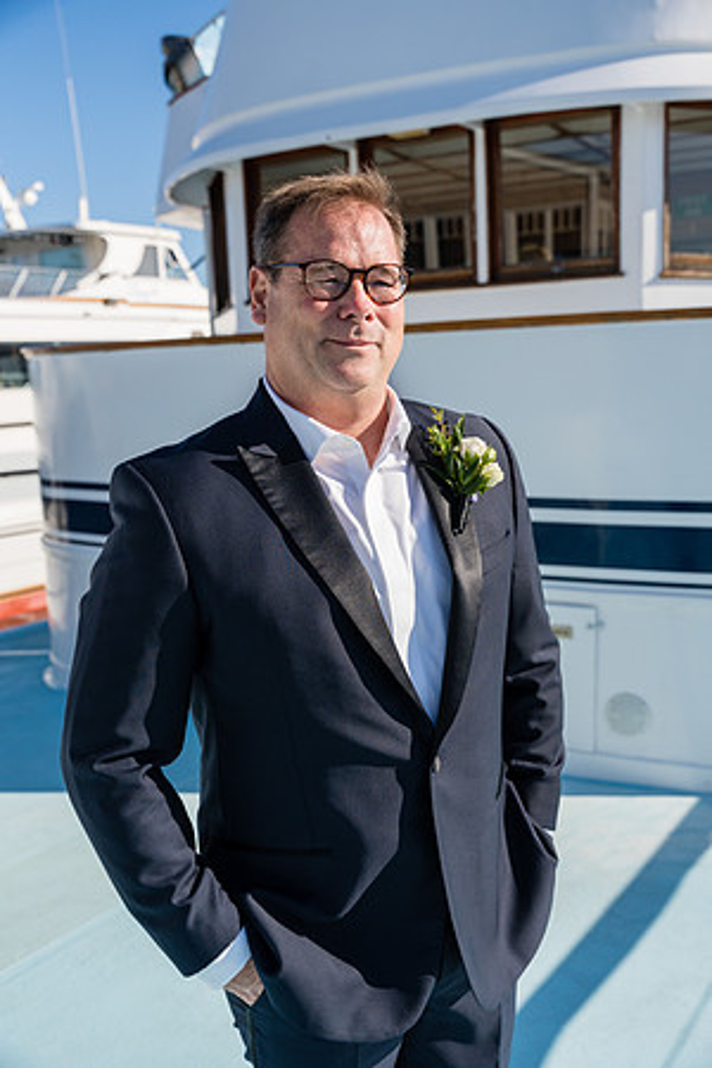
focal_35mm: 37
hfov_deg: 35.9
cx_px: 356
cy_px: 534
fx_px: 1098
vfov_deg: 51.9
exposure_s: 1/2500
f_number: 4.5
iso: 320
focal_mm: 37
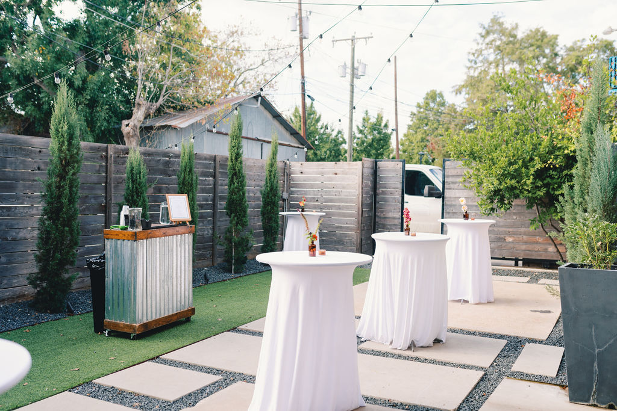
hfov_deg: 53.6
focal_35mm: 36
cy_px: 205
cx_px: 305
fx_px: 611
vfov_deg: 37.3
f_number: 2.5
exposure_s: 1/400
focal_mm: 35
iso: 100
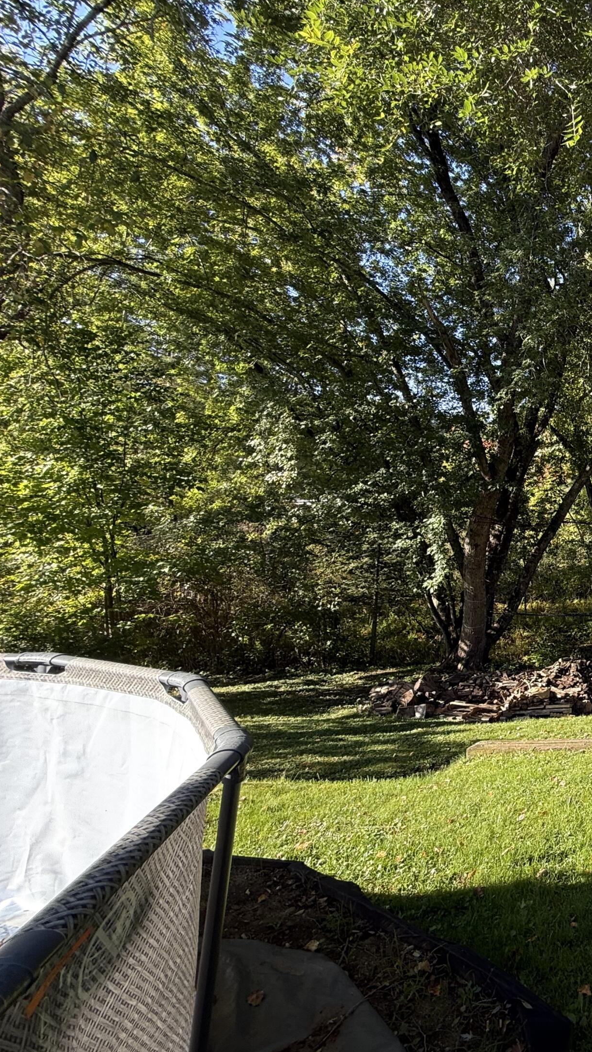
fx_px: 586
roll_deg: -1.2
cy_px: 522
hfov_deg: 38.4
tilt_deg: +1.7
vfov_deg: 83.8
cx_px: 722
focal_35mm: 21
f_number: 2.2
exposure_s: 1/164
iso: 50
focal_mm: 2.22
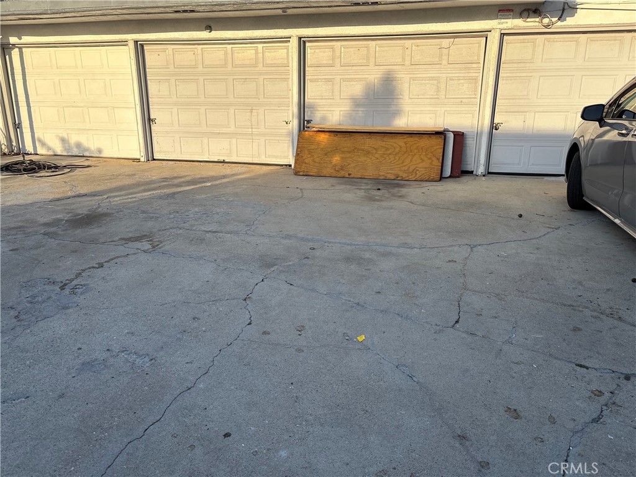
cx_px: 318
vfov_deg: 53.1
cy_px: 238
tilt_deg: -16.5
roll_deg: +0.4
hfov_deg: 67.3
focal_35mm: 26
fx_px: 478
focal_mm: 5.96
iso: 50
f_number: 1.6
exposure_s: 1/1543
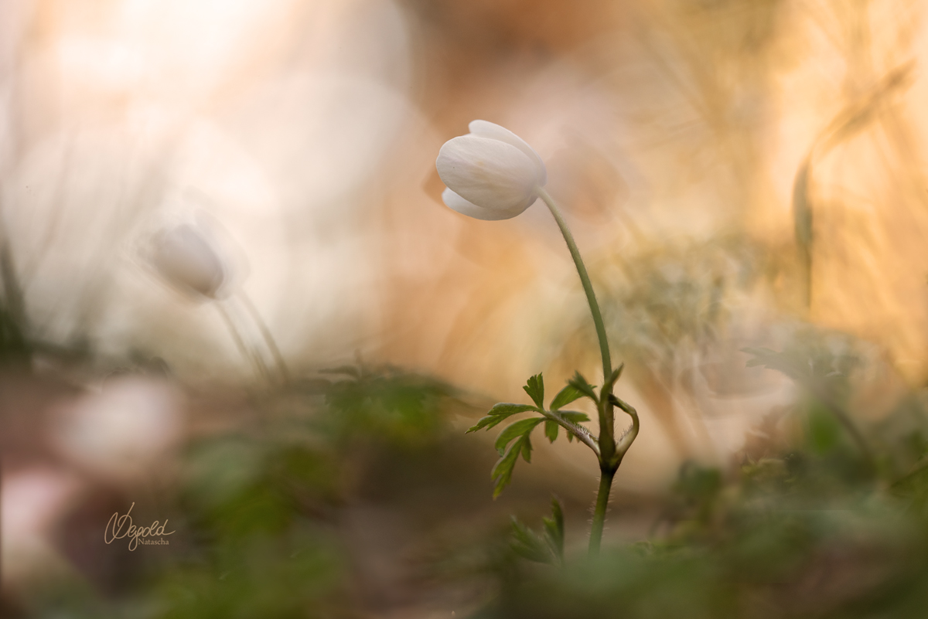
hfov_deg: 13.7
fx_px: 3868
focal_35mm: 150
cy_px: 310
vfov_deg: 9.2
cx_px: 464
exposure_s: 1/20
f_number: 6.3
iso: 400
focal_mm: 150
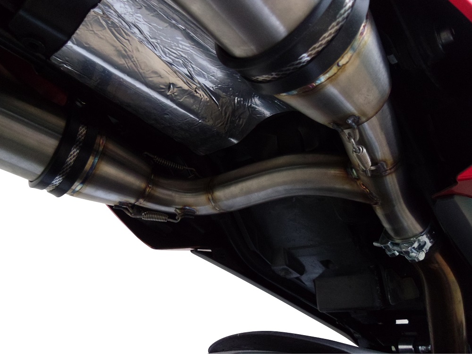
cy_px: 177
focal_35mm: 31
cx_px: 236
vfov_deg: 45.4
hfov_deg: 58.4
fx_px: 423
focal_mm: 5.6
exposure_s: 1/43
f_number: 3.3
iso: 400
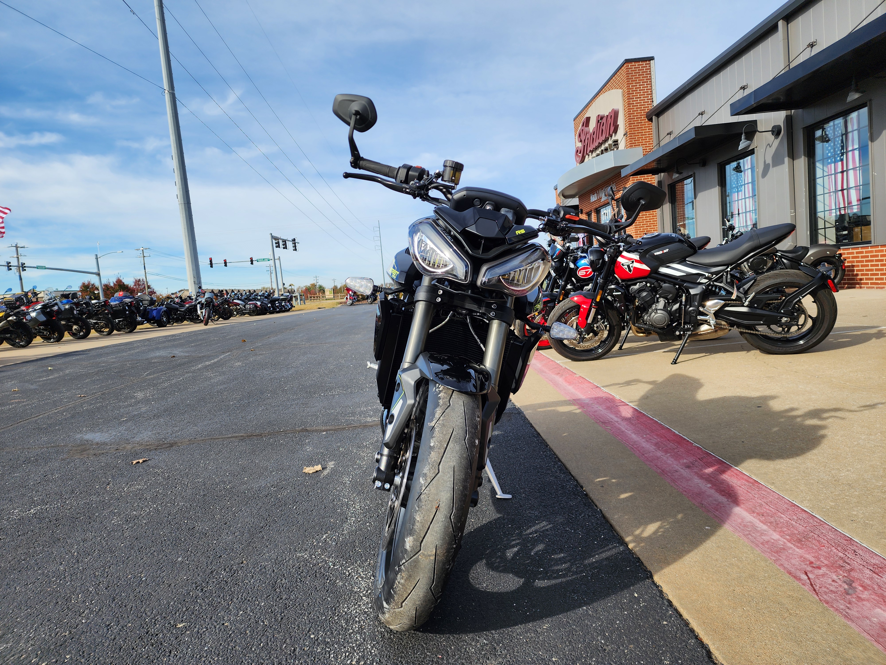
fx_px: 589
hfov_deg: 73.9
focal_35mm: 23
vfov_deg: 58.9
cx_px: 443
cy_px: 332
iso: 12
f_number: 1.8
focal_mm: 6.4
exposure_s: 1/752
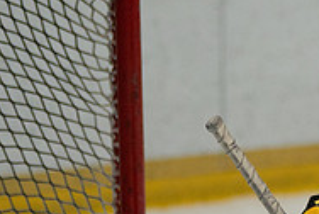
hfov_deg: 2.8
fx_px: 6541
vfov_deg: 1.9
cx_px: 403
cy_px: 276
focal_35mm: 737
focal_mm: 176
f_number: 3.2
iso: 2500
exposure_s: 1/2000
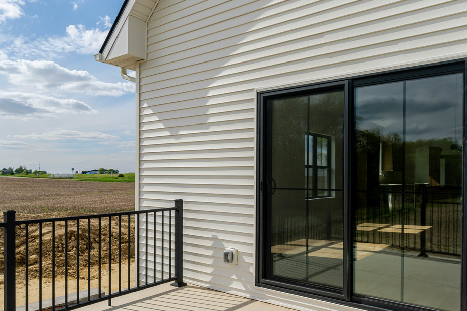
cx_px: 213
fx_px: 374
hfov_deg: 63.8
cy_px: 193
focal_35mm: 29
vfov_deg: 44.8
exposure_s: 1/2500
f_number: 8
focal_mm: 11
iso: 200
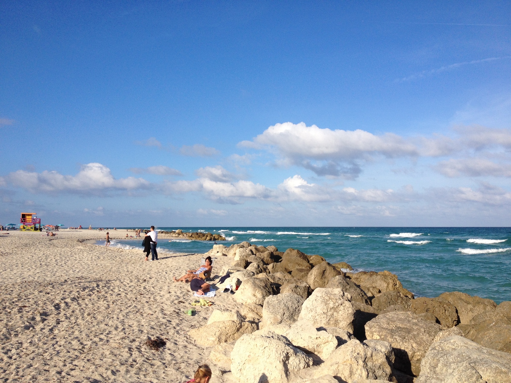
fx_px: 517
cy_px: 192
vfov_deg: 40.7
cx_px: 256
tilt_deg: +1.8
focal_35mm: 35
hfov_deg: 52.6
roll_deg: +0.4
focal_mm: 4.28
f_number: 2.4
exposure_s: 1/2304
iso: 50
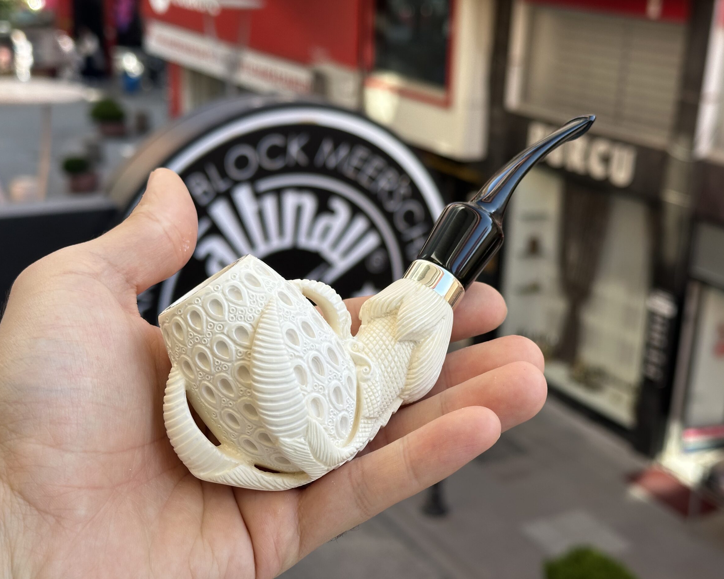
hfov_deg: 36.7
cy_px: 291
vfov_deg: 29.7
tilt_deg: -17.8
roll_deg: -2.8
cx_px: 378
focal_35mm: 51
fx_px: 1093
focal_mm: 6.86
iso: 64
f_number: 1.78
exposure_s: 1/612
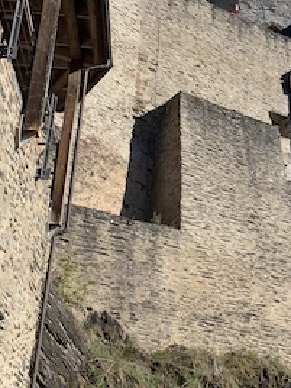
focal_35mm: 62
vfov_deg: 31.1
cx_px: 256
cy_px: 152
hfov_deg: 23.1
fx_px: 695
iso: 25
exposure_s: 1/1748
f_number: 1.8
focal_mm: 4.25
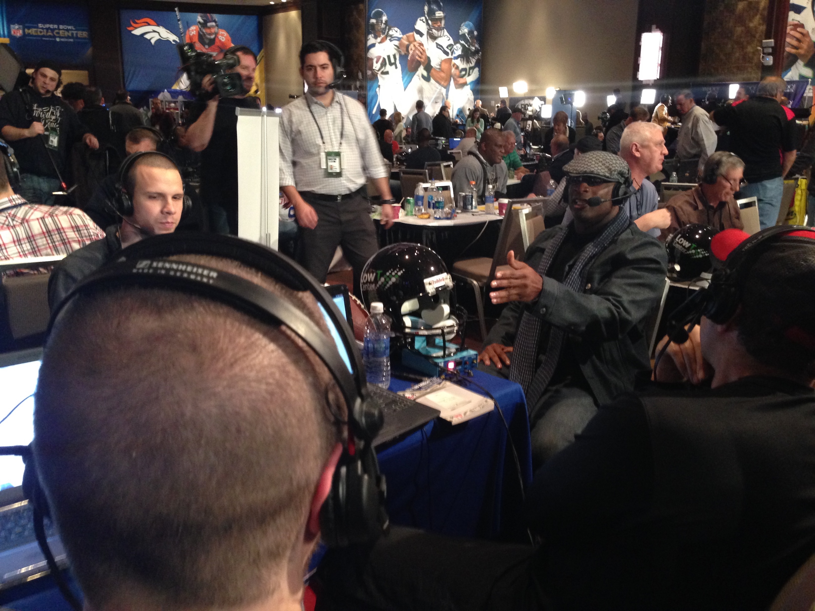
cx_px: 408
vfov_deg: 42.9
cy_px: 306
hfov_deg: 55.4
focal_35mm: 33
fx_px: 777
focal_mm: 4.12
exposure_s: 1/20
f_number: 2.4
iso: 320
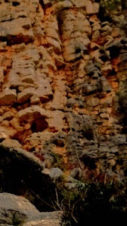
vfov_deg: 9.0
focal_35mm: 239
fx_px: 1432
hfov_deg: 5.1
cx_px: 32
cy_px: 94
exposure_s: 1/500
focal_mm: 35
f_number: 2.5
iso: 200
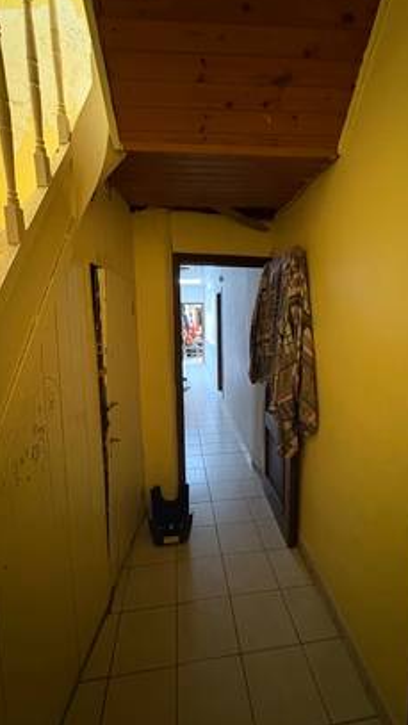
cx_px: 221
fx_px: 308
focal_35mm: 16
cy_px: 354
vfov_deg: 99.3
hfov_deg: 67.0
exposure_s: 1/40
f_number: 2.2
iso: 1000
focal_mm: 2.22
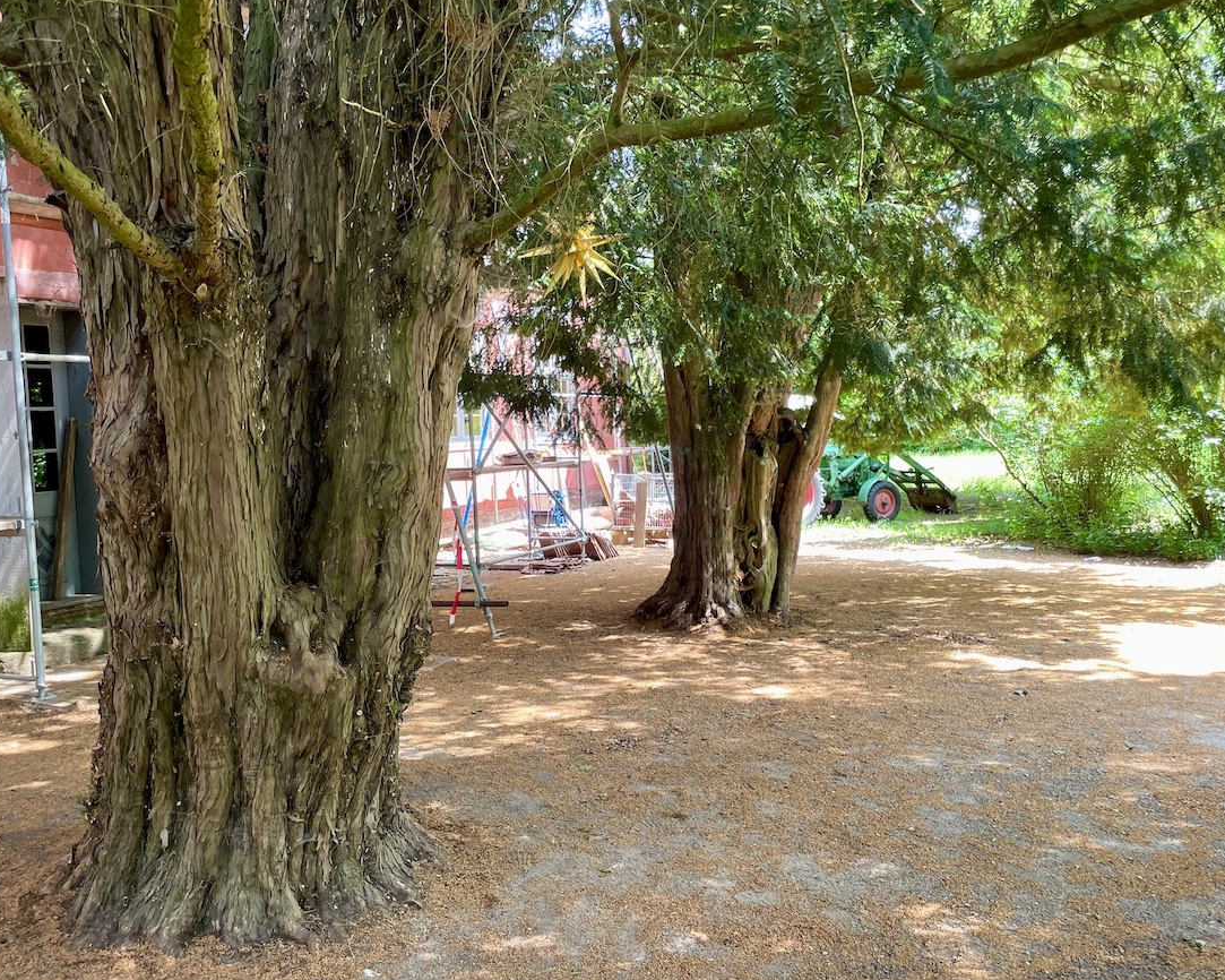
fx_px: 1087
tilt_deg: -2.8
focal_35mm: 30
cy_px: 501
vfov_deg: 48.5
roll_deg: +1.8
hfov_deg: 58.7
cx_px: 581
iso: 100
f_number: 1.6
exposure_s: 1/121
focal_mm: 4.2
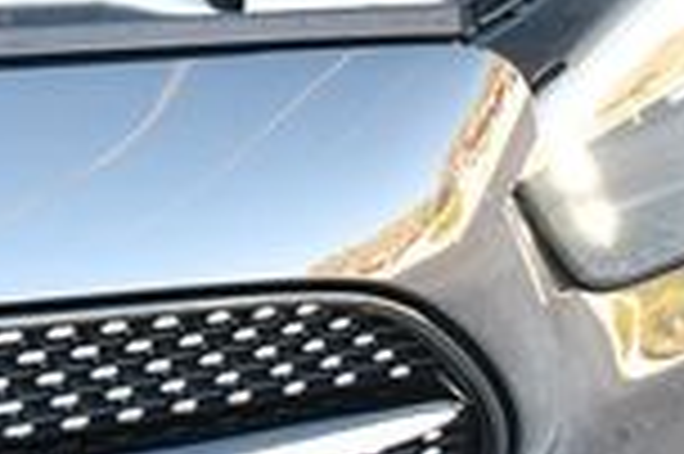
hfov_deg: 12.2
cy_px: -306
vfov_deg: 8.7
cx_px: -630
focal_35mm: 152
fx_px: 2885
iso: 800
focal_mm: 18
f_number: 3.5
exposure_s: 1/200
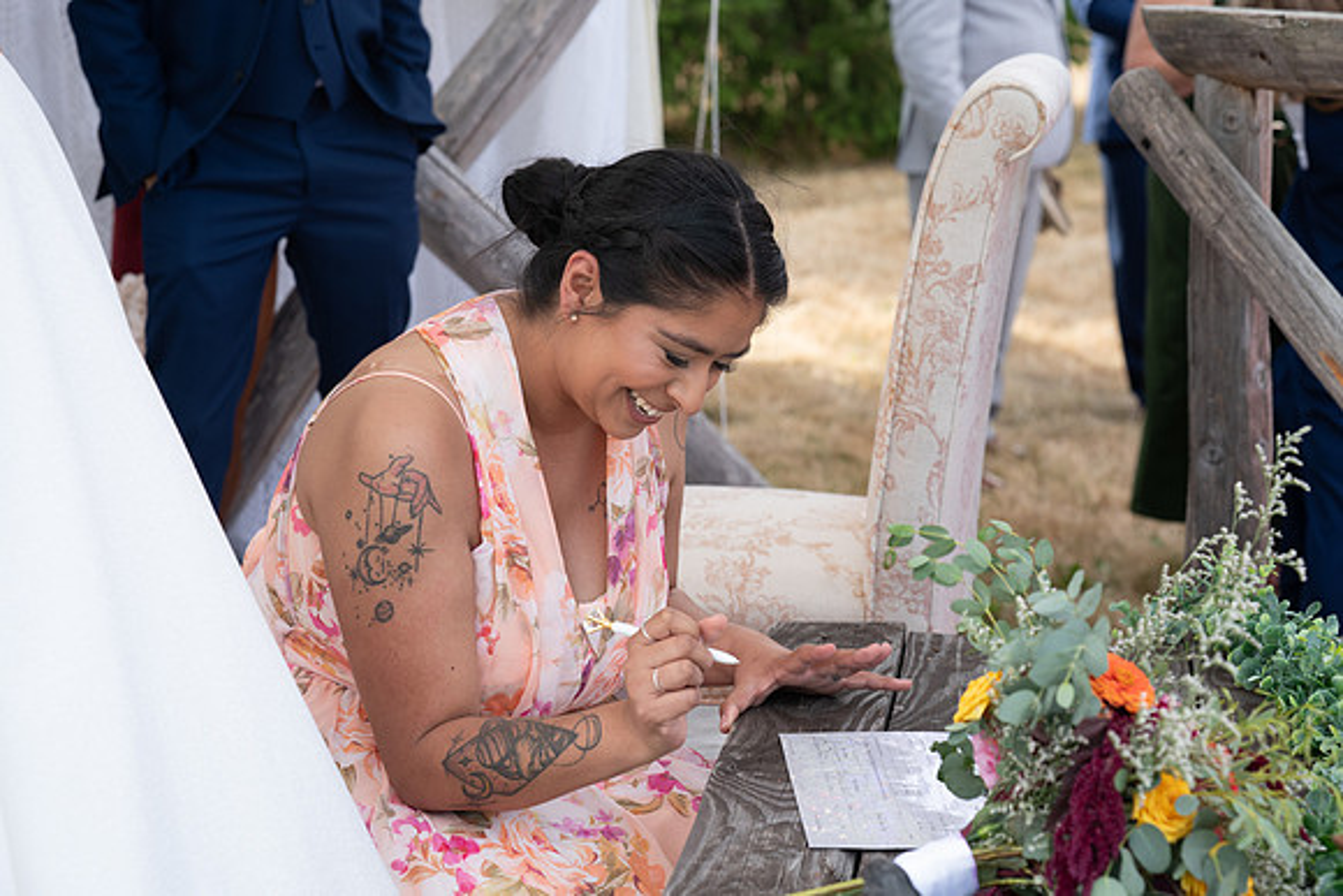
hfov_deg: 30.1
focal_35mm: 67
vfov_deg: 20.3
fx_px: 2500
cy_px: 448
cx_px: 672
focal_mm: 67
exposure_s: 1/400
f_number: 5
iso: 400
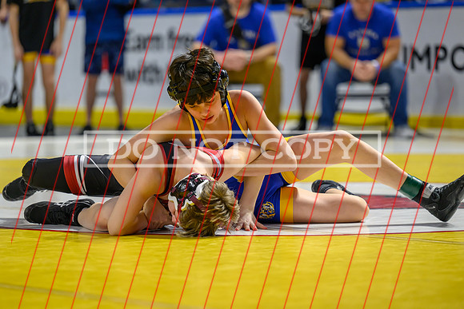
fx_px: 2179
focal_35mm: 169
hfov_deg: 12.2
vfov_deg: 8.1
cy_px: 158
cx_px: 236
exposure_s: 1/800
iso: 2000
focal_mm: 150
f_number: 2.8
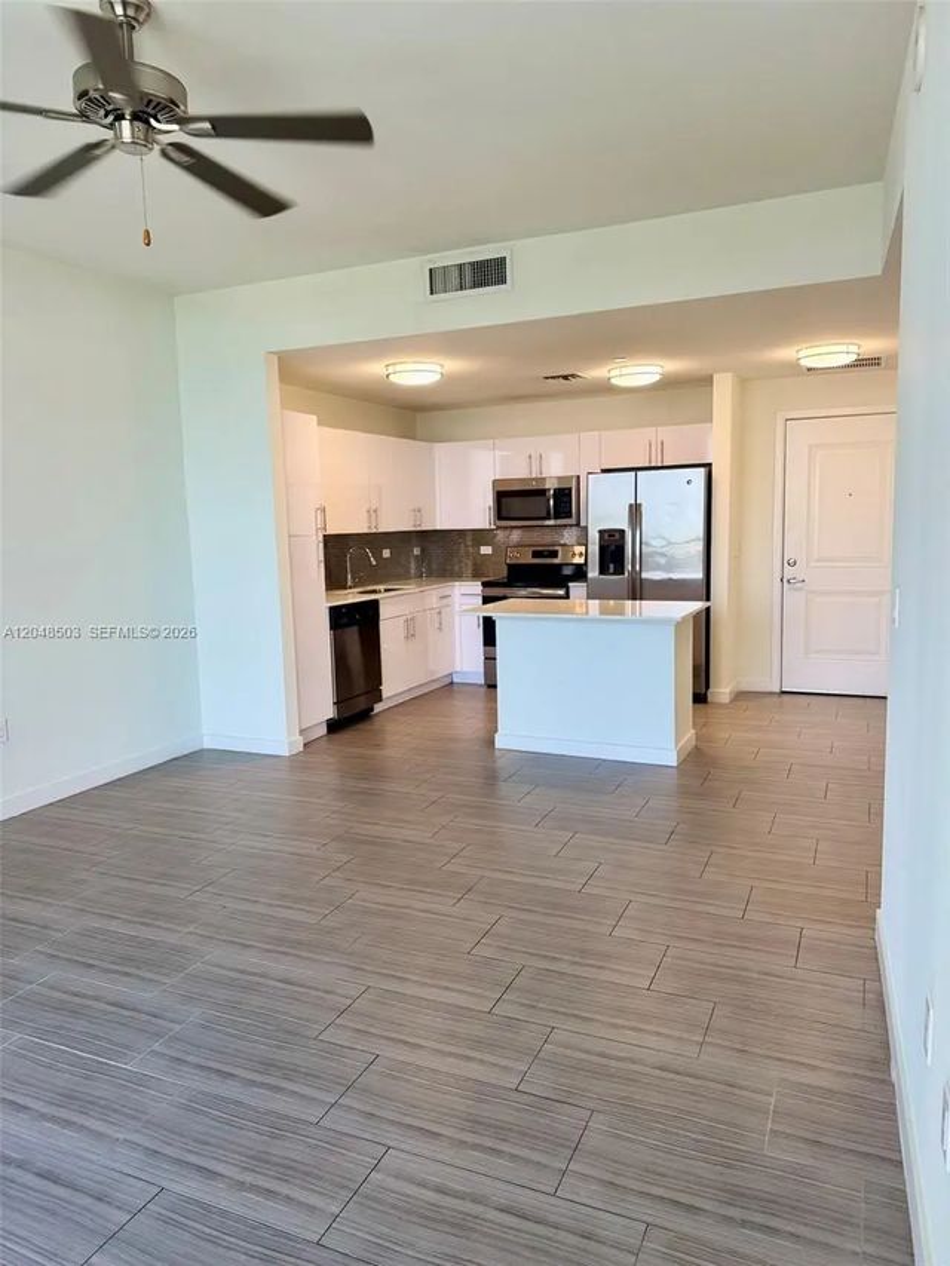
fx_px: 878
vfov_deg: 71.6
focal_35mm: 24
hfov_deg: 56.8
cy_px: 633
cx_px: 475
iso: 125
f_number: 1.78
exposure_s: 1/60
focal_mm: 6.76
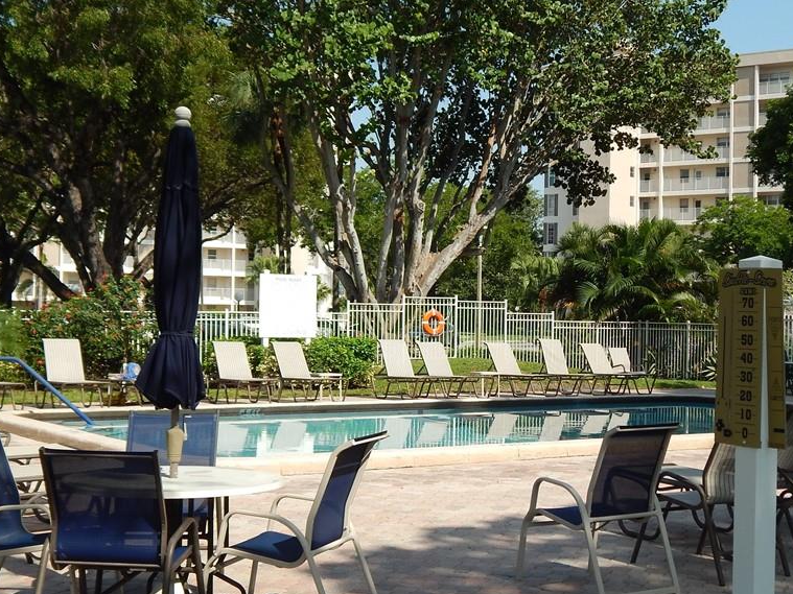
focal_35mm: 58
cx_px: 454
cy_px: 316
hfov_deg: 33.2
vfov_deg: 25.2
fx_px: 1328
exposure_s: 1/400
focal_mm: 7.7
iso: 125
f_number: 7.1
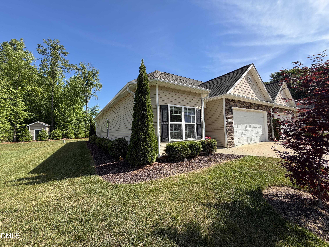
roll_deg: +2.5
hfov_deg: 102.1
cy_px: 124
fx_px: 133
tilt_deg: +3.5
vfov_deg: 85.7
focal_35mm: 14
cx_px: 164
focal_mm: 2.22
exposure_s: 1/770
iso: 32
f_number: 2.2
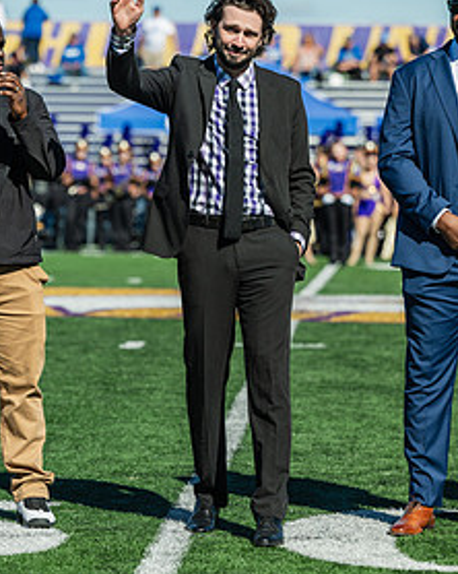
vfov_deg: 9.4
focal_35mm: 205
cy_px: 310
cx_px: 190
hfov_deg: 7.5
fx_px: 3477
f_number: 3.5
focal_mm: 135
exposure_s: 1/1250
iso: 100
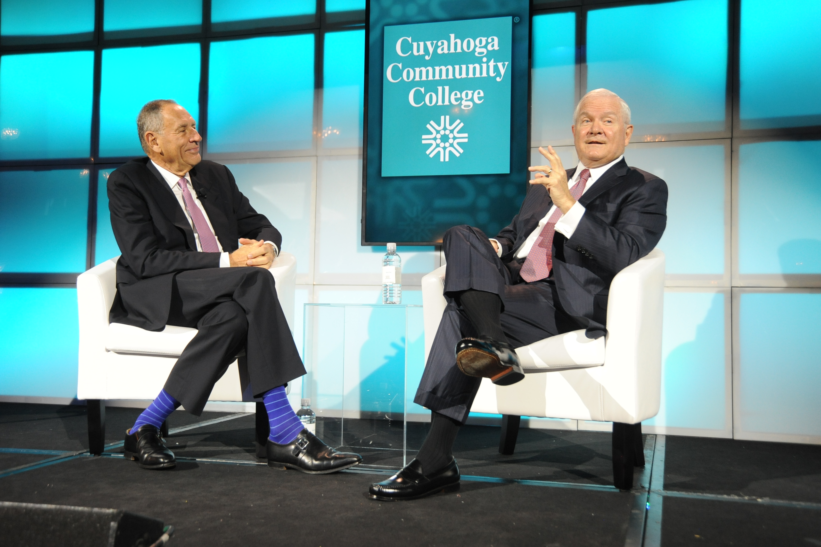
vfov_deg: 35.0
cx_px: 410
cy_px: 274
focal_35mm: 38
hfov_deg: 50.7
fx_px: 866
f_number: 5.6
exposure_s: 1/125
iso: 2000
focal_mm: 38
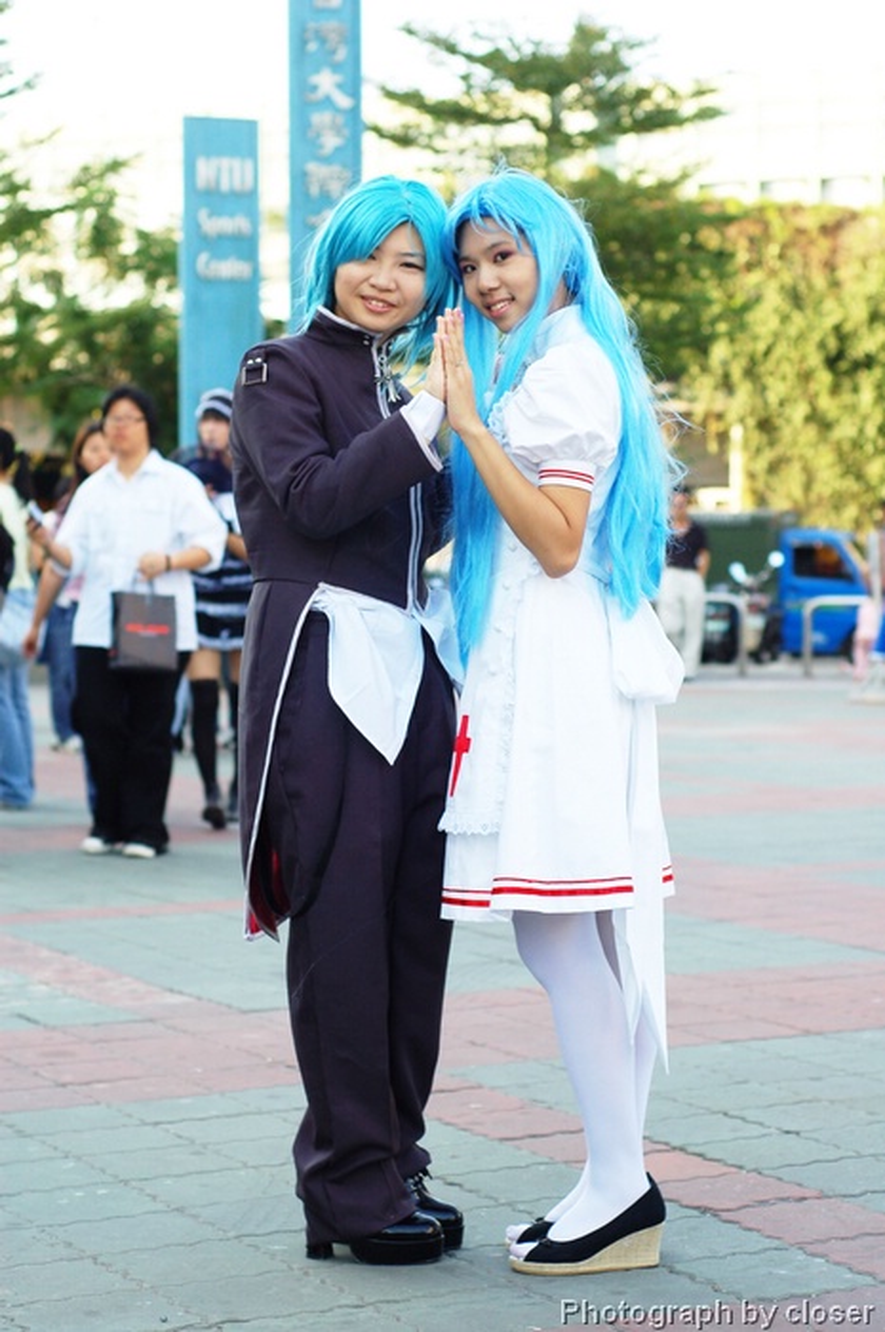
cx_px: 442
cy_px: 666
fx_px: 2772
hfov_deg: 18.1
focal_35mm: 75
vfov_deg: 27.0
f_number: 3.2
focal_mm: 50
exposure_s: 1/400
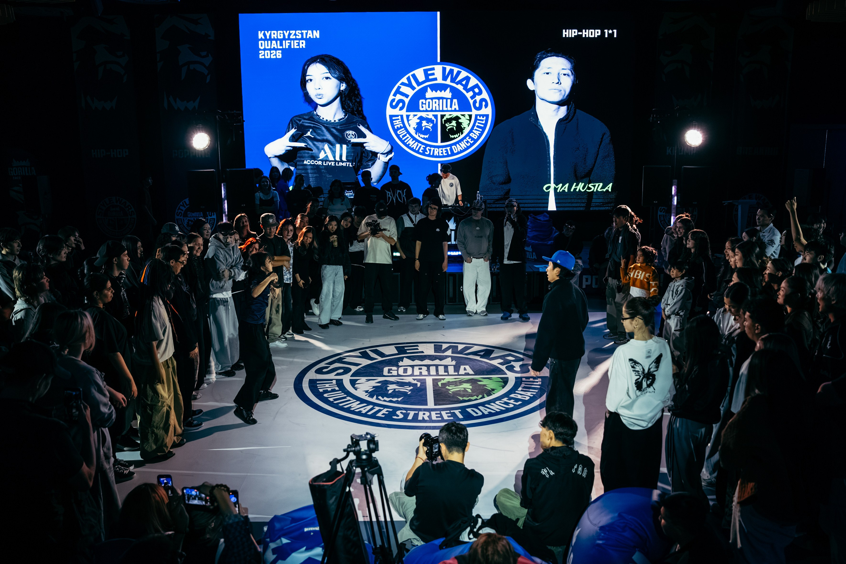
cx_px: 427
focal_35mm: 29
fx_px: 688
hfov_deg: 63.1
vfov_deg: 44.5
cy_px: 298
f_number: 2.8
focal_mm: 24
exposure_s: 1/800
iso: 3200
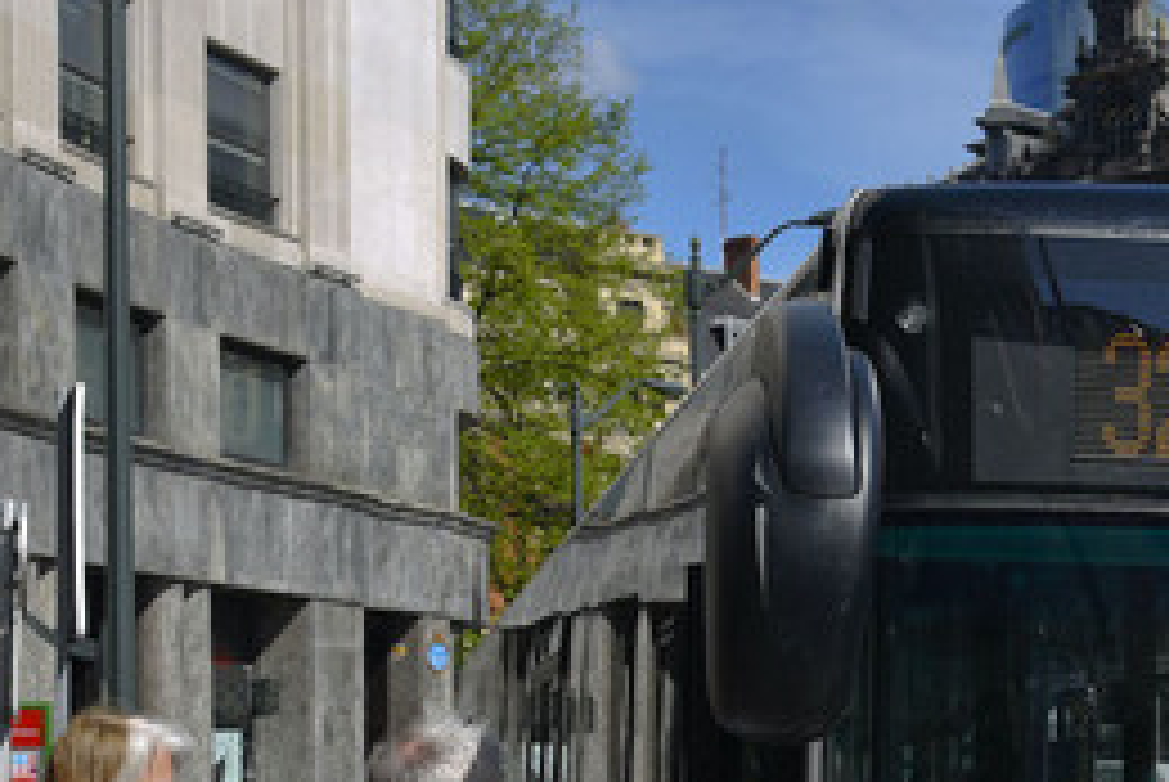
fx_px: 3088
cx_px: 940
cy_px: 897
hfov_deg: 21.2
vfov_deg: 14.1
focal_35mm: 95
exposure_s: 1/200
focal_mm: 34
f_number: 8
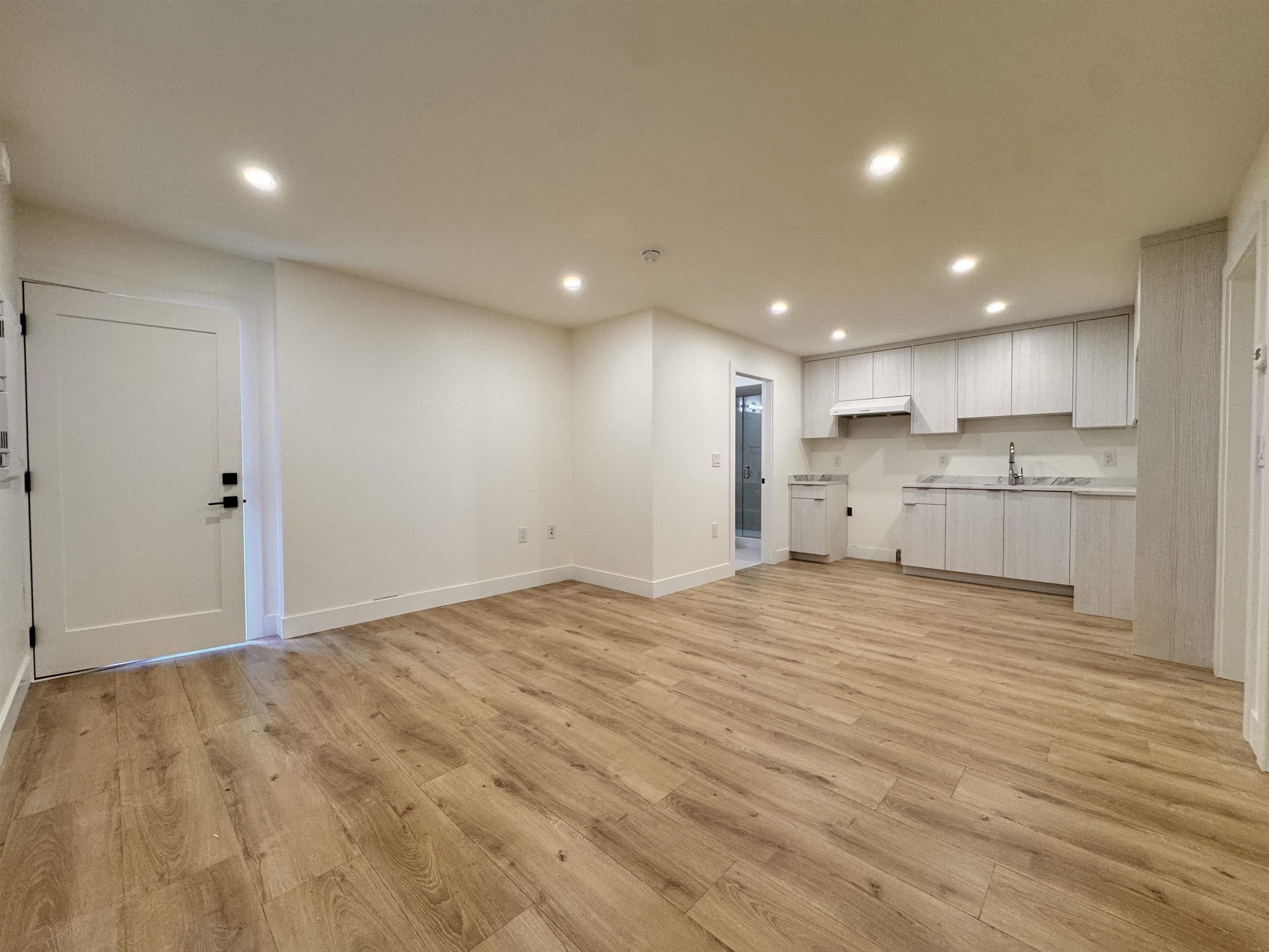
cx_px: 634
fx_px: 513
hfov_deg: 102.1
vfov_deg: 85.7
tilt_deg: -1.5
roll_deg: +0.6
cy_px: 476
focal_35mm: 14
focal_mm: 2.22
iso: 200
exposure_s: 1/120
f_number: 2.2
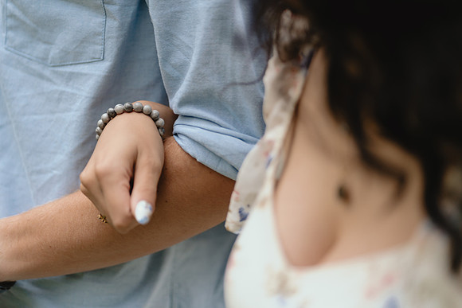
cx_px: 231
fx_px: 1091
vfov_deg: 16.1
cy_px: 154
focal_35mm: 85
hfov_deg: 23.9
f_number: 1.8
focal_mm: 85
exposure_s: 1/400
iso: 160
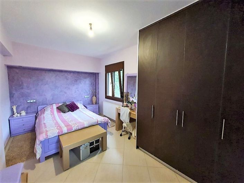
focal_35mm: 13
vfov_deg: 89.9
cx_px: 122
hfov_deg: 106.2
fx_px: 92
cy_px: 92
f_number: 2.2
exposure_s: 1/33
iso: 400
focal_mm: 1.8
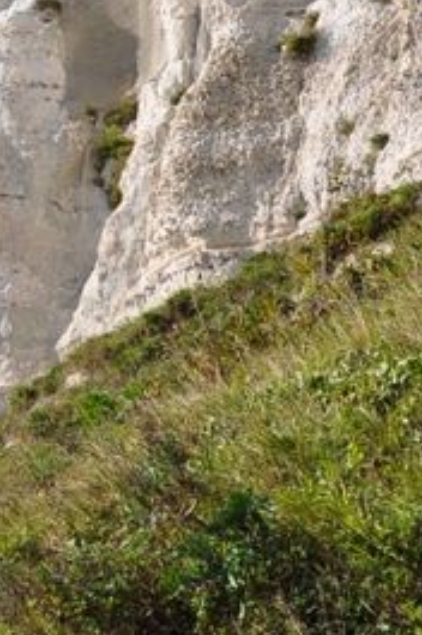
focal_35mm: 139
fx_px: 2450
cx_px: -261
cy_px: 137
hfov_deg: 9.5
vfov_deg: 14.7
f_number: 10
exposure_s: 1/320
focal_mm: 24
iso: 200
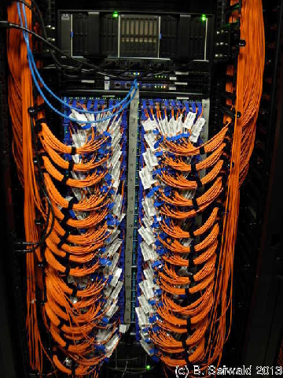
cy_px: 189
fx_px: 414
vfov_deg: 49.0
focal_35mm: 38
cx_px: 142
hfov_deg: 37.7
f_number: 2.9
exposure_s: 1/4
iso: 100
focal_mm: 6.3
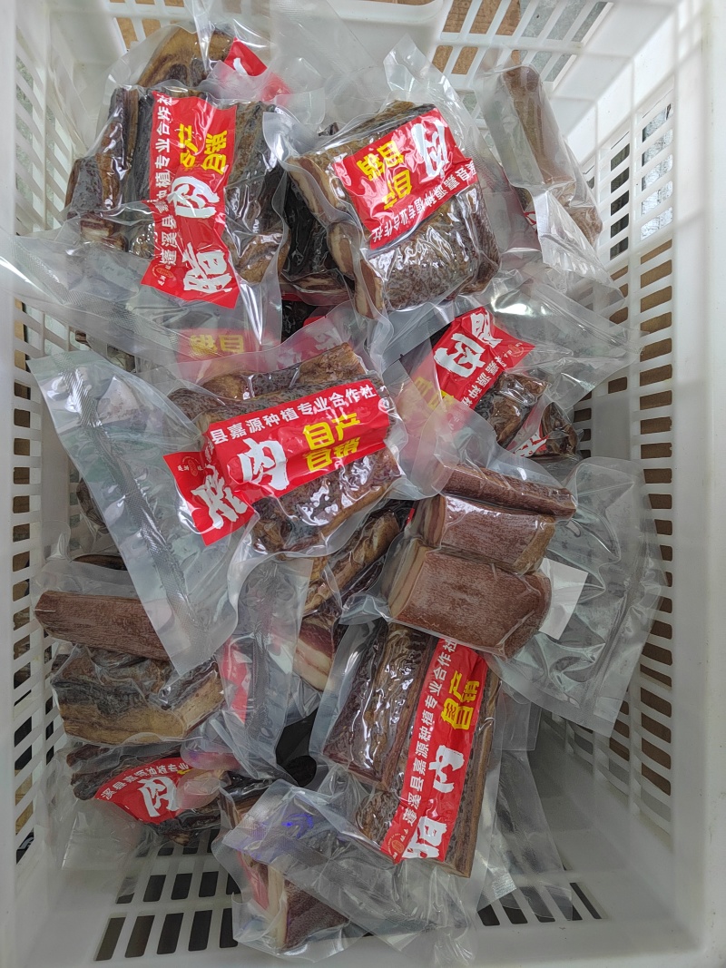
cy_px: 484
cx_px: 363
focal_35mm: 23
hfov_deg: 58.9
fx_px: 643
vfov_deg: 73.9
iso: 1188
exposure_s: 1/50
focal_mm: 5.52
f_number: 1.9
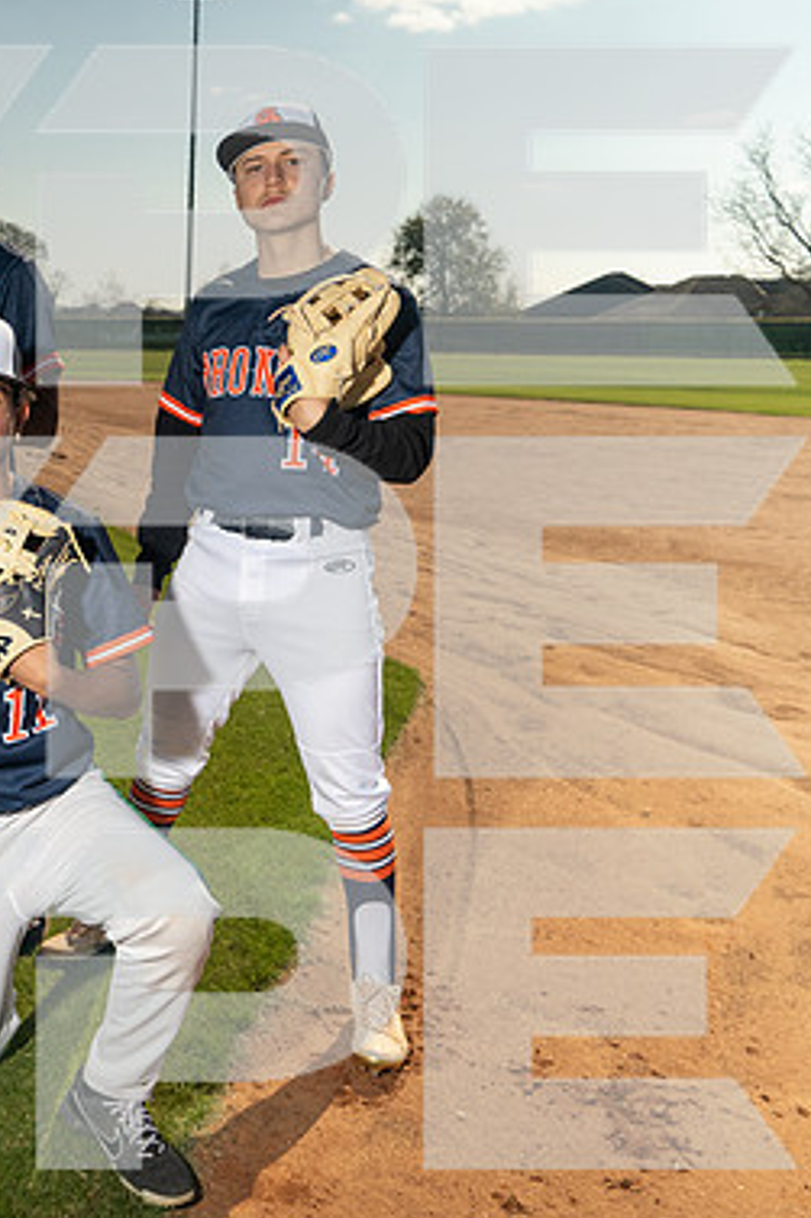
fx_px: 1353
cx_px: -10
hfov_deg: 30.8
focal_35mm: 40
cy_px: 609
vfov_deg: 48.5
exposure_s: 1/200
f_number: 5
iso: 500
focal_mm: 24
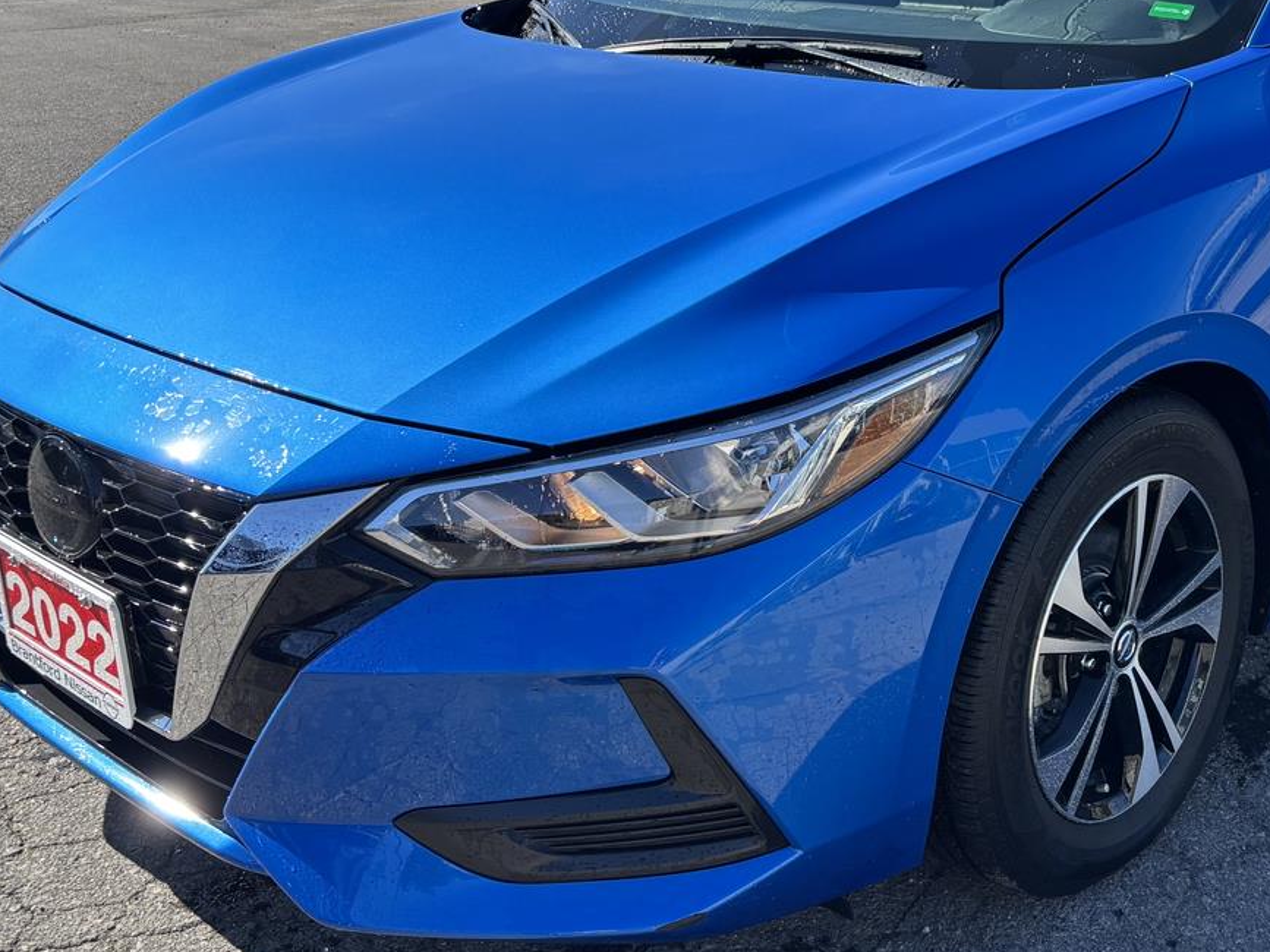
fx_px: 1761
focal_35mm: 48
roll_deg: +2.6
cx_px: 877
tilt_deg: -16.2
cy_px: 344
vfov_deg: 30.1
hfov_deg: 39.1
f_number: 1.6
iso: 50
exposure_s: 1/1328
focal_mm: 5.96
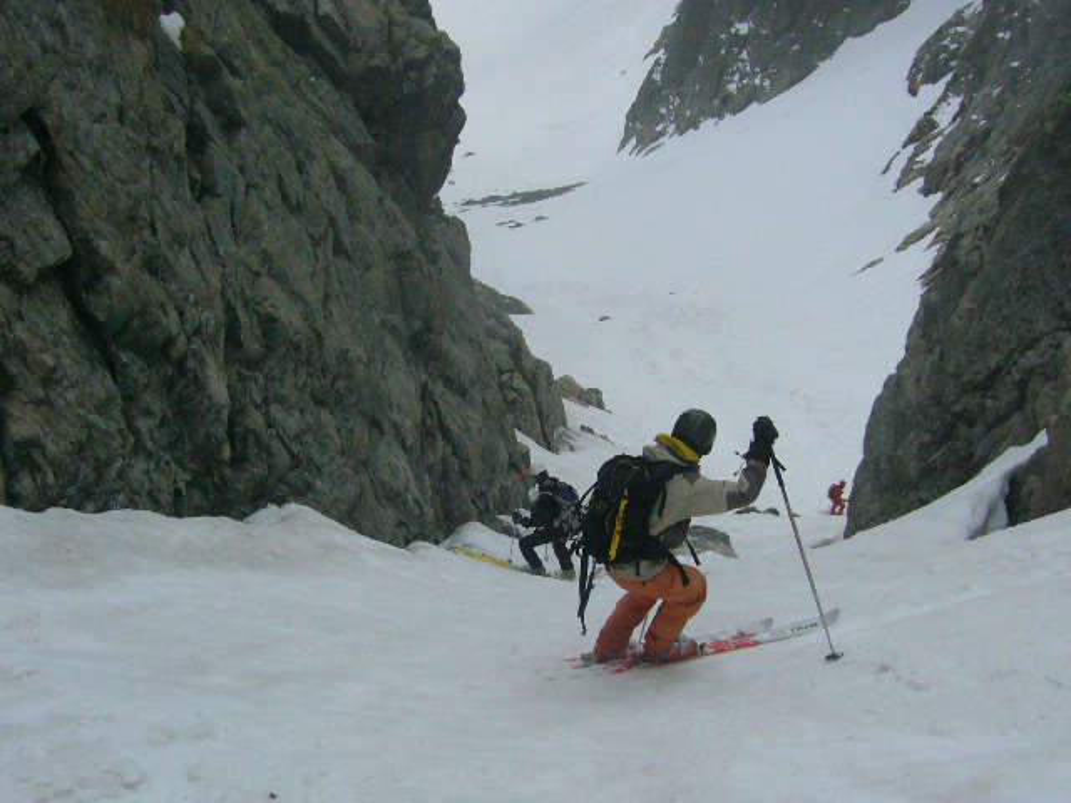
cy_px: 402
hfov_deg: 39.7
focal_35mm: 48
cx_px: 536
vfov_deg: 30.3
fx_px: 1485
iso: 200
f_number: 5.6
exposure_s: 1/1600
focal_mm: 5.8
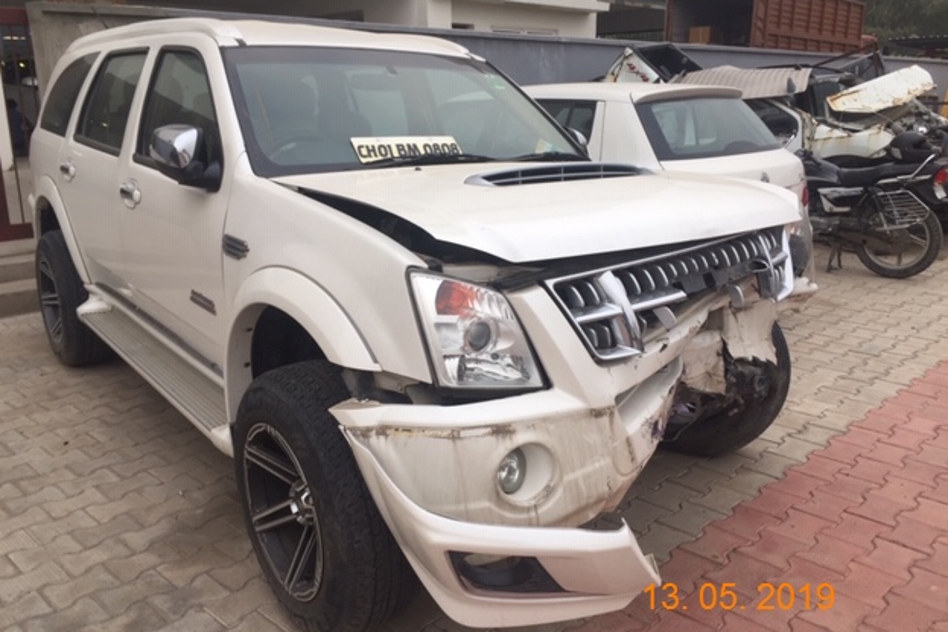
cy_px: 309
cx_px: 469
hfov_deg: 60.3
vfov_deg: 42.3
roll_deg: -0.9
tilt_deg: -12.3
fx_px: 816
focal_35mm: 31
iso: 32
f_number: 2.2
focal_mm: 4.15
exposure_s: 1/110
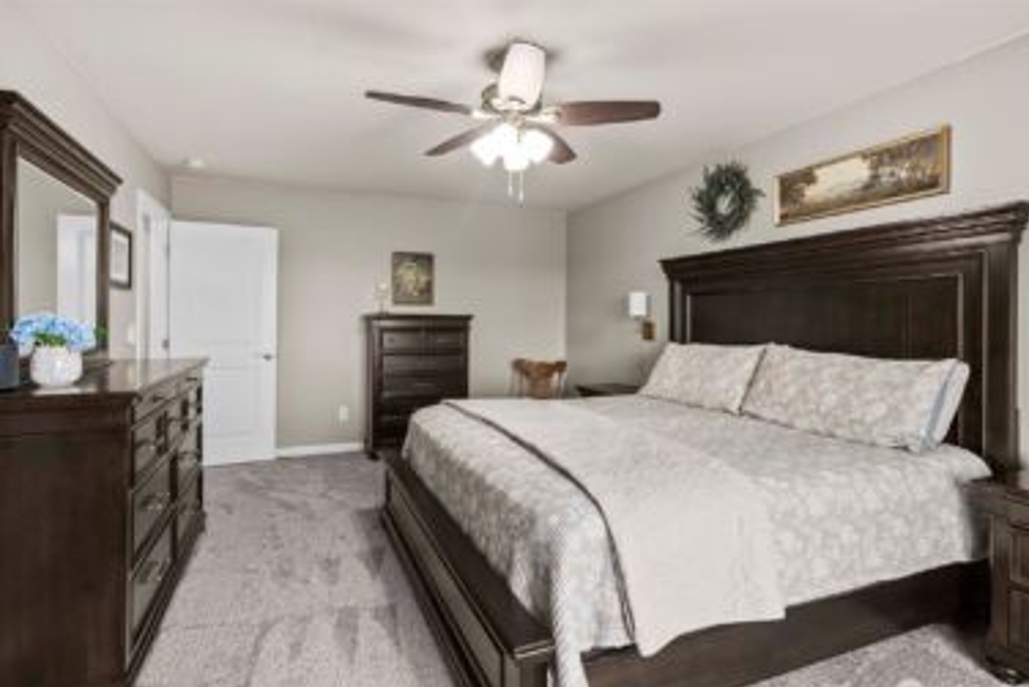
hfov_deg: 93.2
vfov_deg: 70.5
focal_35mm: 17
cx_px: 504
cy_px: 354
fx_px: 486
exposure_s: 1/6
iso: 1000
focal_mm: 16
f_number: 7.1
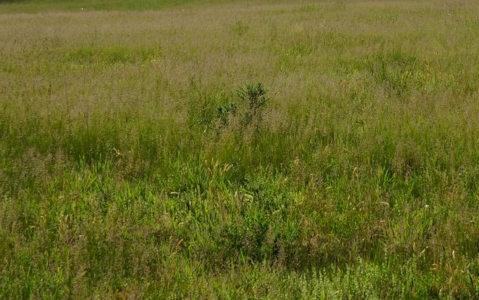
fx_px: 1045
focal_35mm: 80
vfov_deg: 15.6
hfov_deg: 25.5
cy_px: -79
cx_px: 364
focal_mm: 28
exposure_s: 1/200
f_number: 11
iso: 100
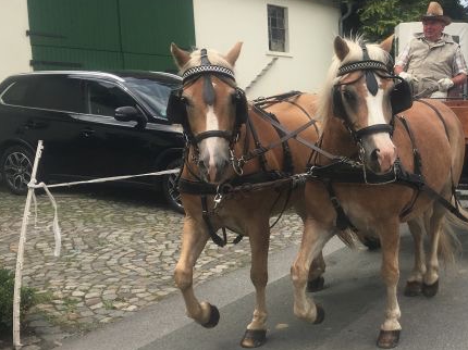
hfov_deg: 34.5
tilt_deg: -9.3
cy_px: 213
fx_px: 730
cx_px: 375
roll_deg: +2.4
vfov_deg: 26.9
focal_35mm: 54
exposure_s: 1/855
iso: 25
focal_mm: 4.15
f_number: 2.2
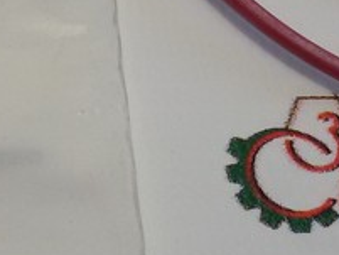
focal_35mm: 154
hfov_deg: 12.5
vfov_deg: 9.3
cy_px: -171
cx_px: -66
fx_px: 1509
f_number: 2.4
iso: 40
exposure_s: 1/103
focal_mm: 2.93
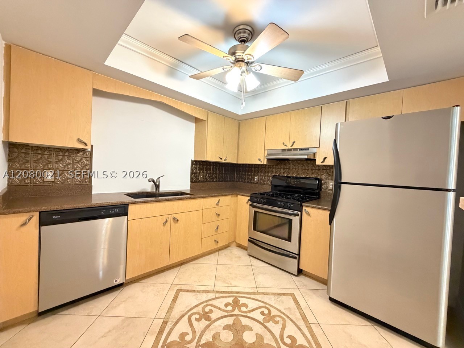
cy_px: 174
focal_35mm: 14
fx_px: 188
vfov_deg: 85.7
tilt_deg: -1.8
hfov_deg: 102.1
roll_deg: -1.9
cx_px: 232
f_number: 2.2
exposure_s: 1/60
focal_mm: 2.22
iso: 800
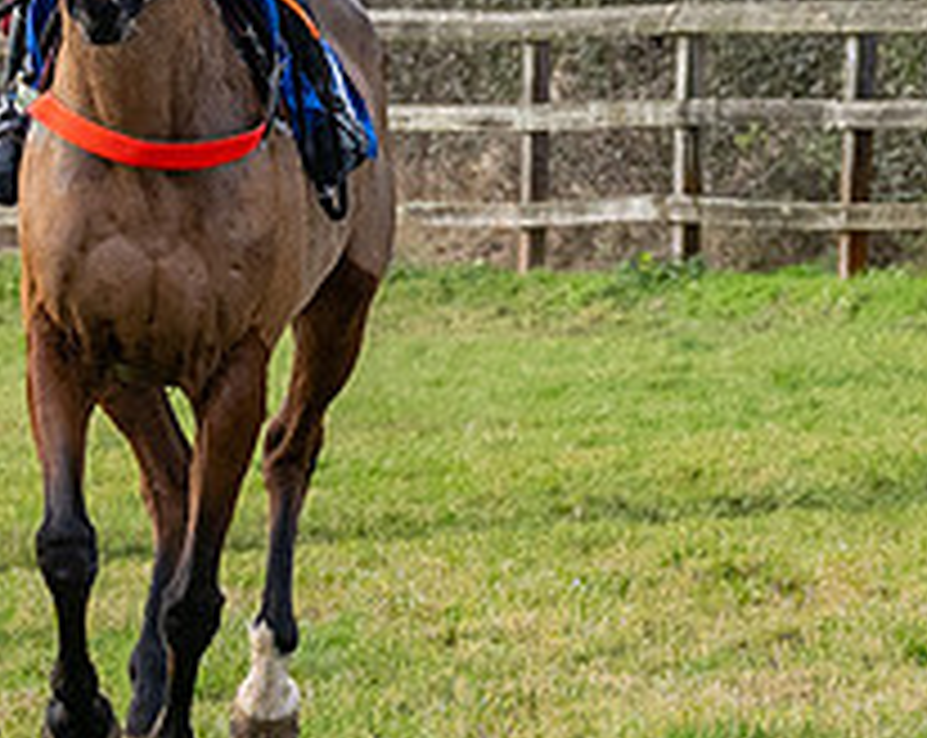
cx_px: 419
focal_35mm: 877
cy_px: 80
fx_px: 24016
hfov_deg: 2.2
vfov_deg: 1.8
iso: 800
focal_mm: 97
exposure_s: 1/800
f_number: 5
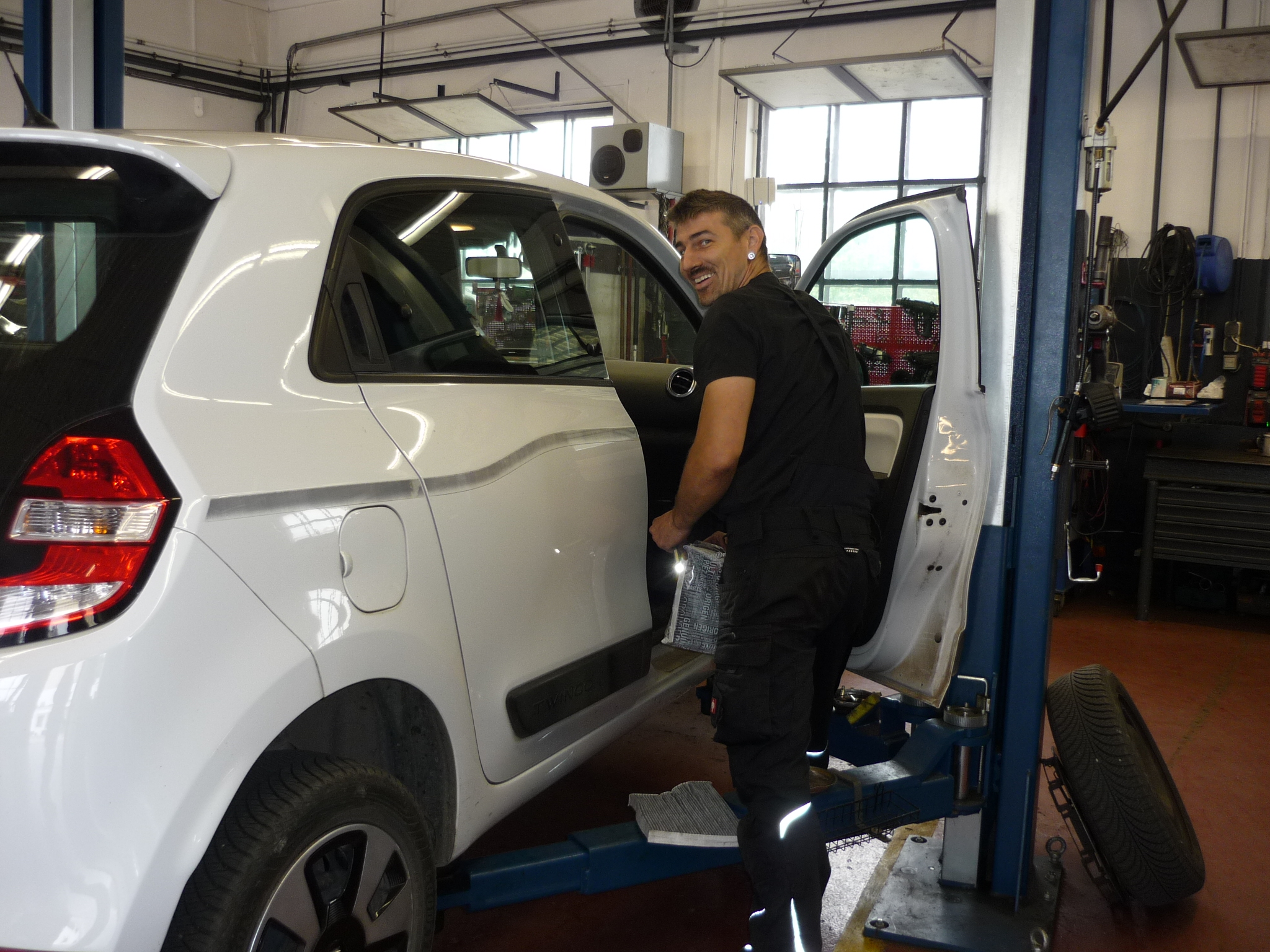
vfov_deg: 42.9
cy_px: 476
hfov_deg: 55.4
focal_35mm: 33
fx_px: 1211
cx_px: 635
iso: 100
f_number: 2.8
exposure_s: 1/30
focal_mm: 5.5
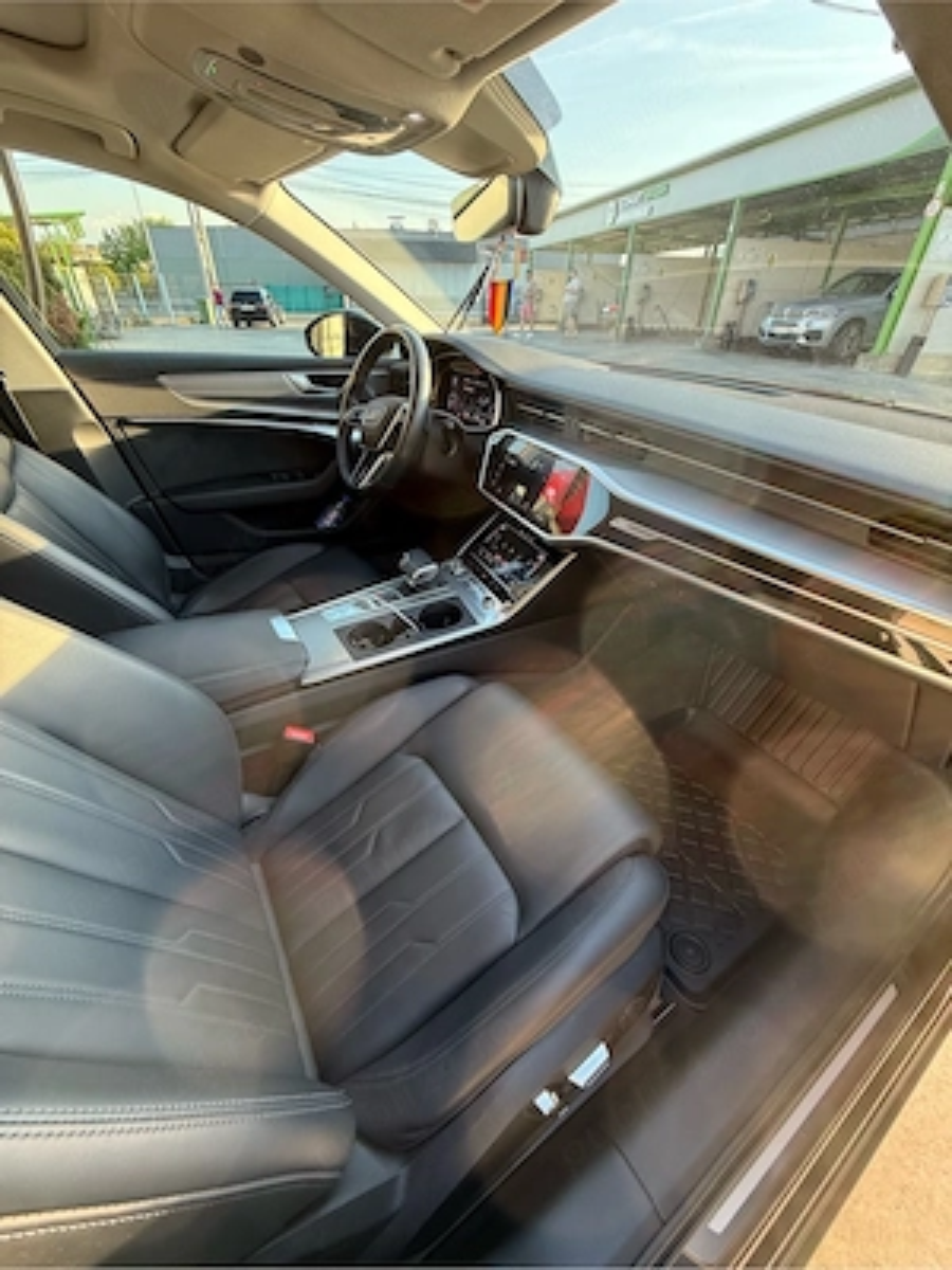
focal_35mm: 14
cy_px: 635
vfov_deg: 102.1
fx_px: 513
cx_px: 476
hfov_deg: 85.7
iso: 160
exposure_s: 1/99
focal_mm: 2.22
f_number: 2.2
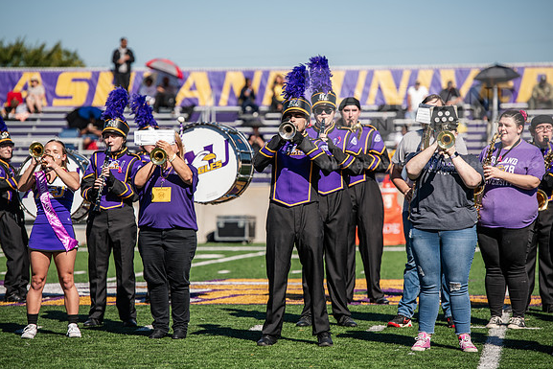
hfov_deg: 11.4
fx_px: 2781
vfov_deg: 7.6
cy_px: 184
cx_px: 276
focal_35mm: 181
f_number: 4
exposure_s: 1/400
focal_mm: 180
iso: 50
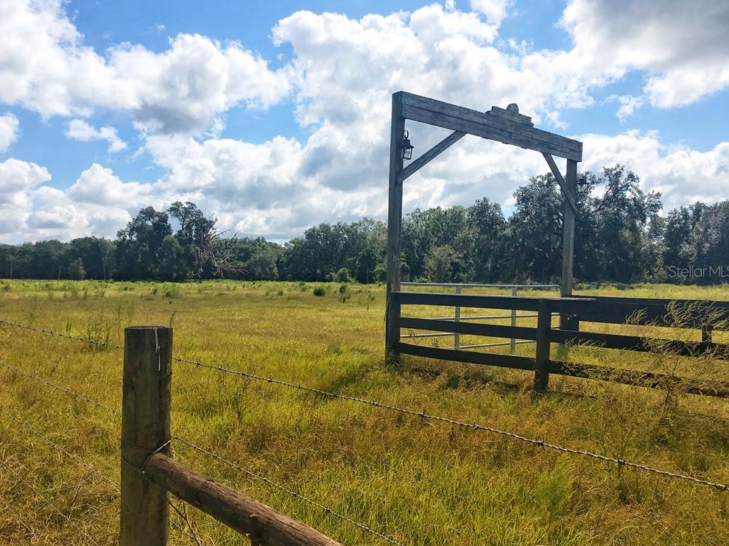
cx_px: 361
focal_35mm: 30
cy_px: 271
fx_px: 632
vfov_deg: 46.8
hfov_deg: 60.0
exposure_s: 1/3077
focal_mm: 4.15
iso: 25
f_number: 2.2
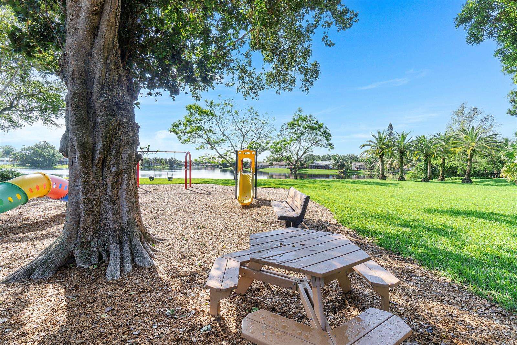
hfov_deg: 100.4
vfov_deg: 77.3
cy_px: 172
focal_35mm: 15
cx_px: 258
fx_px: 215
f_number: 7.1
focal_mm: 10
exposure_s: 1/250
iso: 125
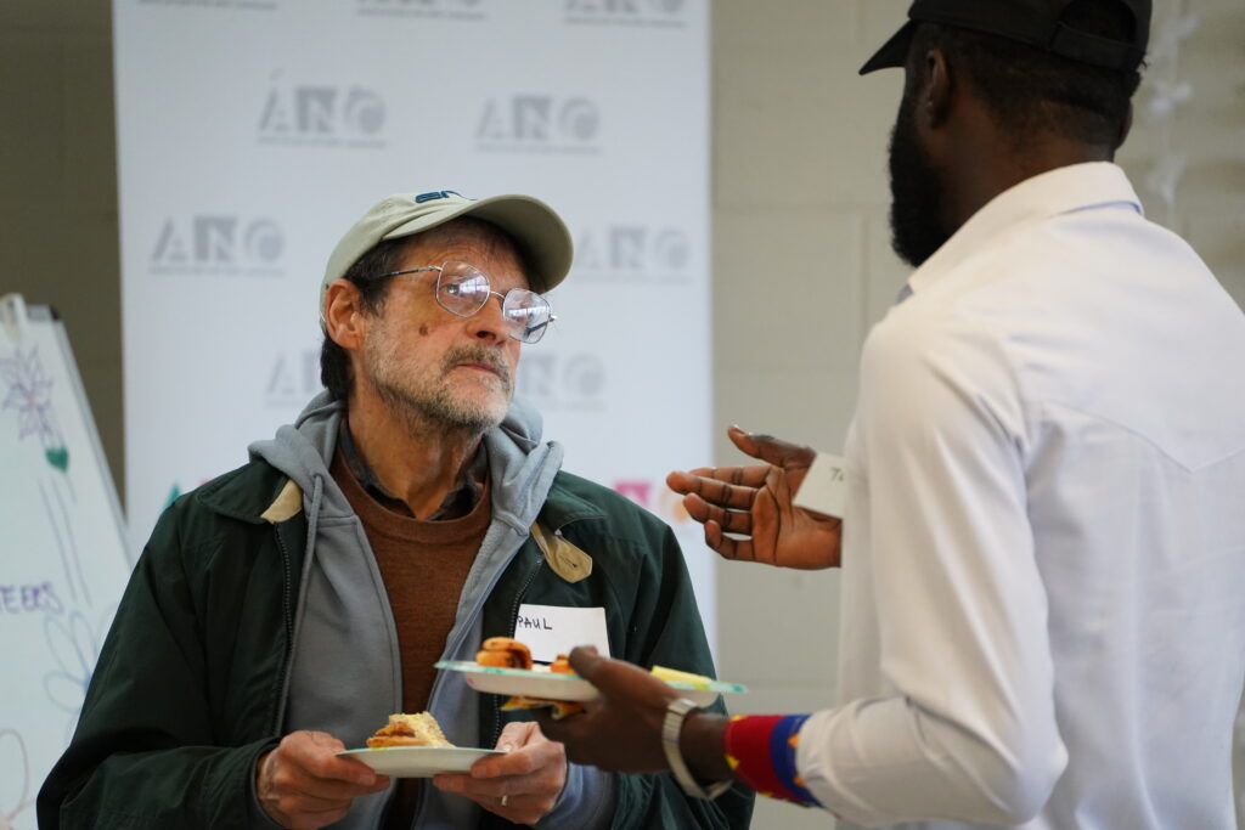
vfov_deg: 5.3
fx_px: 9027
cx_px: 622
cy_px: 415
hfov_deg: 7.9
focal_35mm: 261
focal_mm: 261
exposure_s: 1/320
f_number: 6.3
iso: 4000
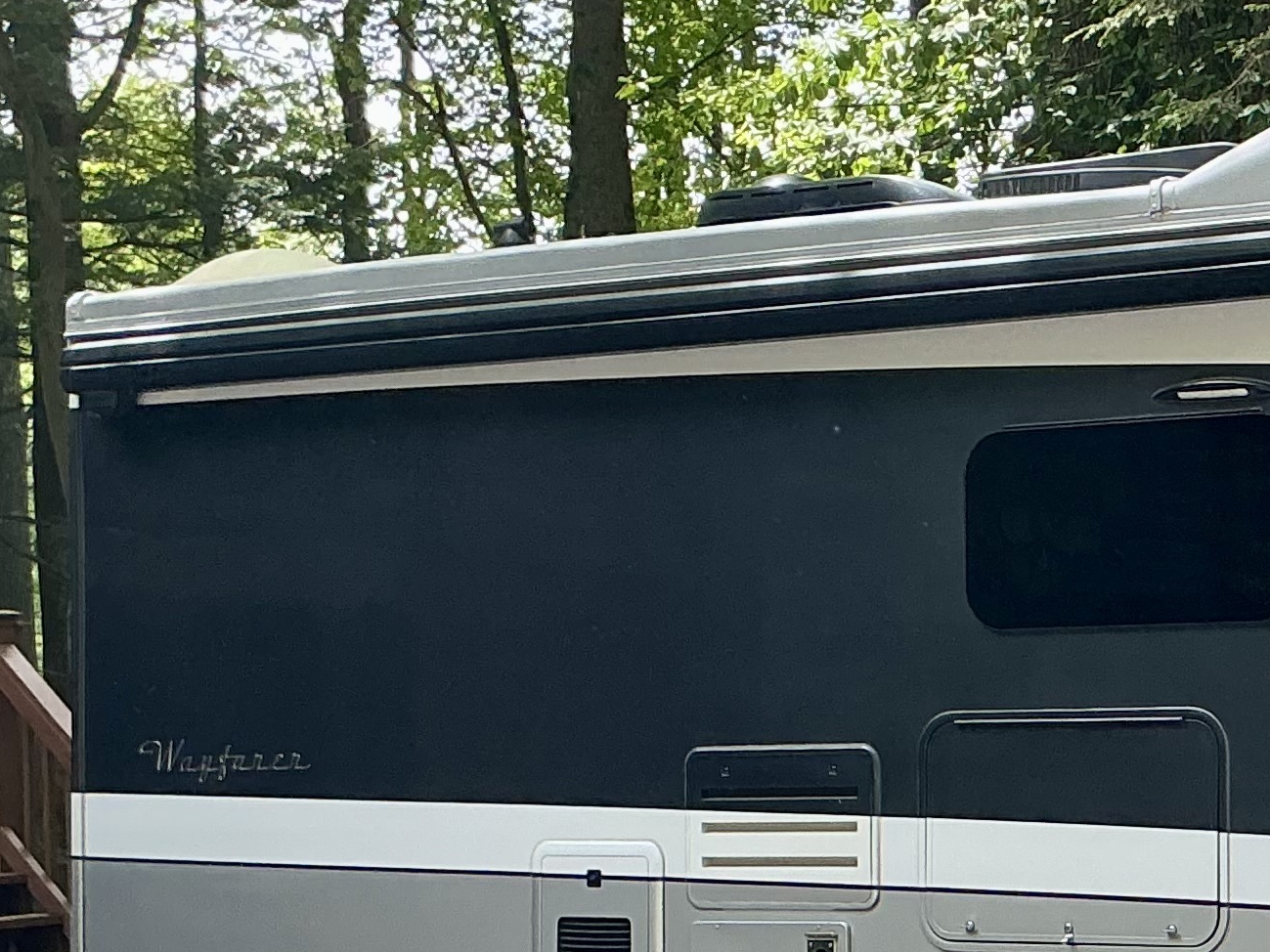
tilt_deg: -2.0
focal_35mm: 90
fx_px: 3302
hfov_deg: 20.8
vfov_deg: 16.3
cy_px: 739
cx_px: 1357
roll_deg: +4.2
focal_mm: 3
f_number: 1.8
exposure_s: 1/217
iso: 20
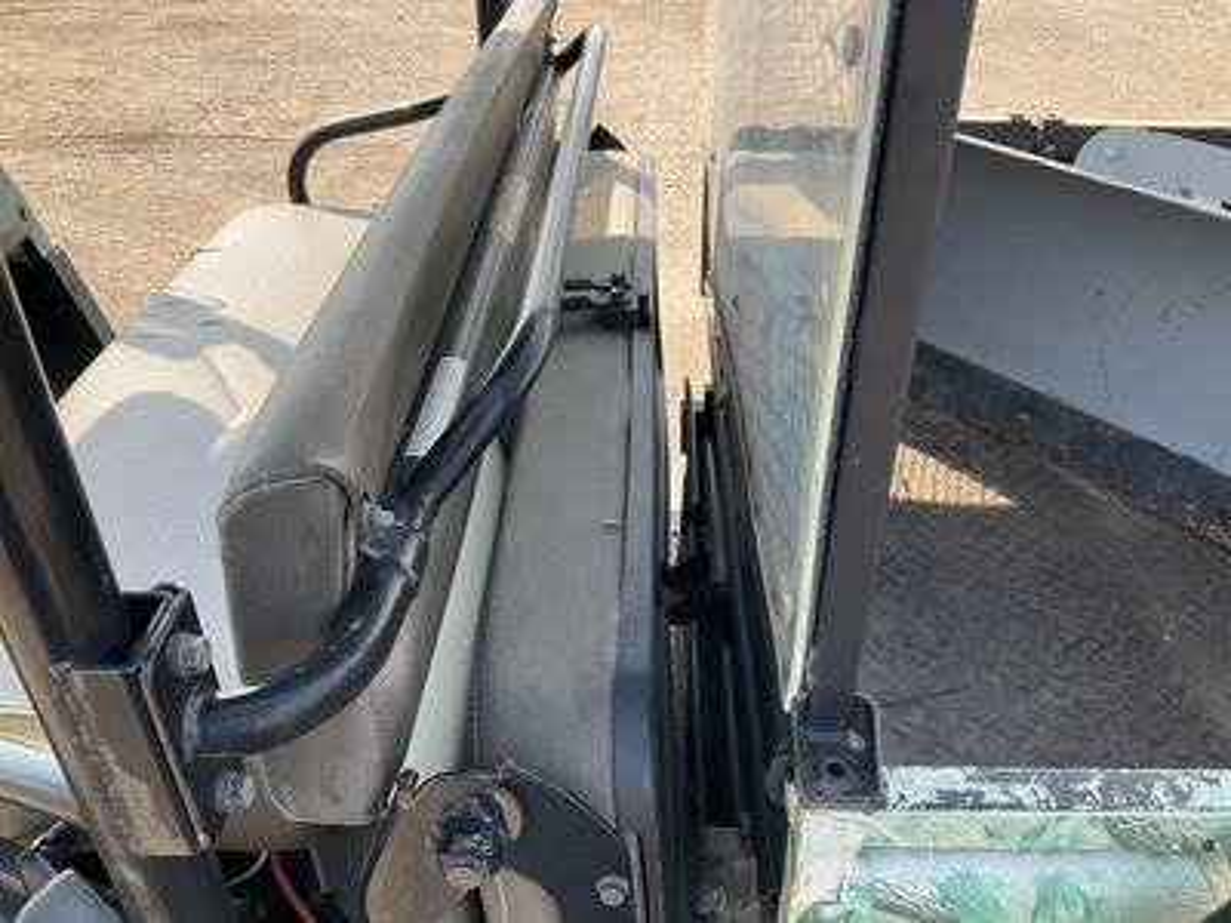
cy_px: 462
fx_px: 1031
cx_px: 616
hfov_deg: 61.7
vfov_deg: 48.2
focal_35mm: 29
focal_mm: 3
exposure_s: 1/378
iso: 25
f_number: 1.8
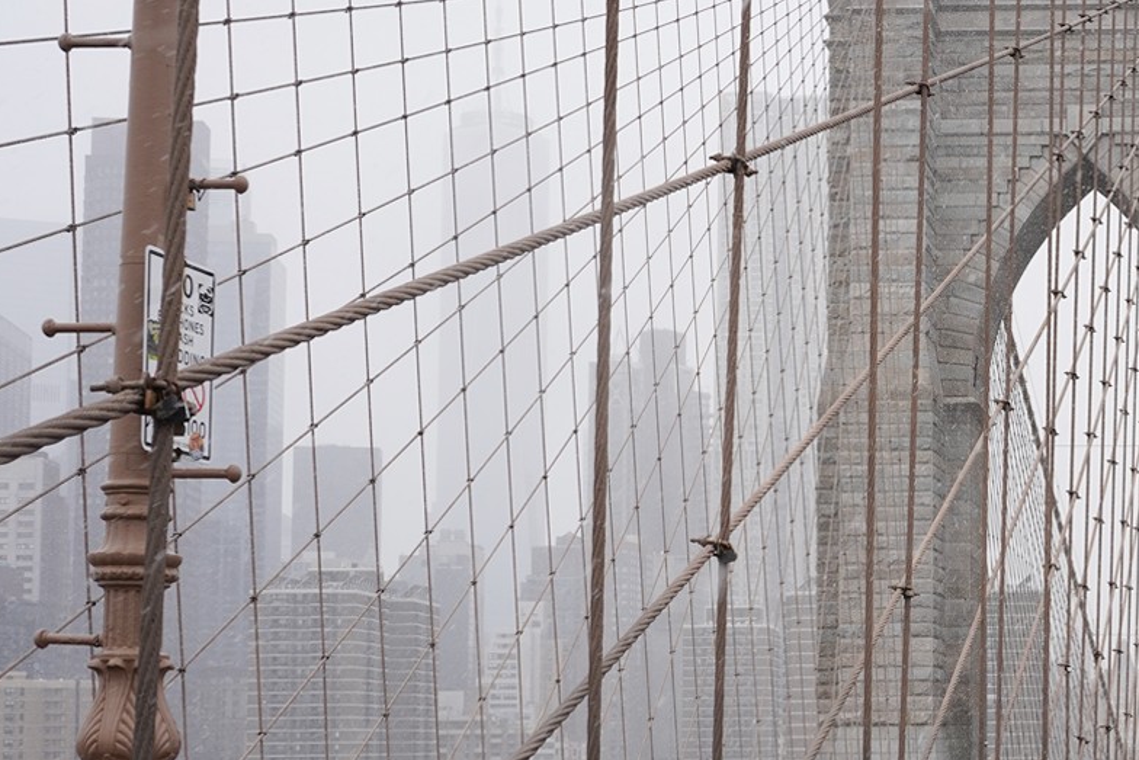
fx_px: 2342
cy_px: 525
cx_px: 1280
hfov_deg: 25.2
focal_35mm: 74
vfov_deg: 18.4
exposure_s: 1/125
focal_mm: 29
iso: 320
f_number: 10
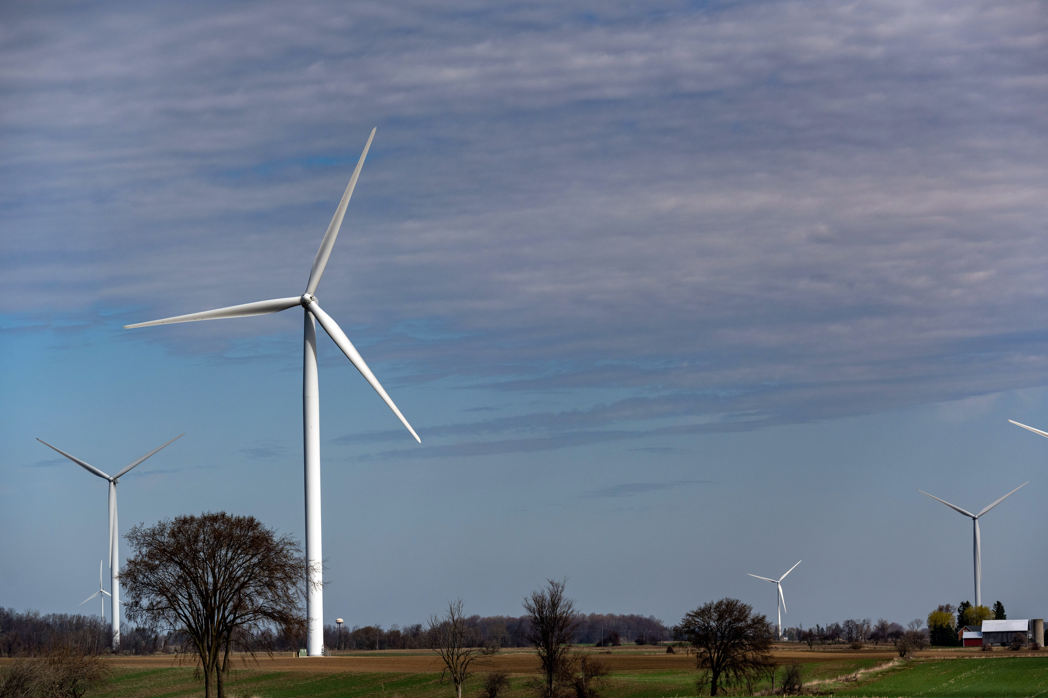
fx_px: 3551
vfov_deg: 11.2
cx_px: 524
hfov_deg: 16.8
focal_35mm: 122
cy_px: 349
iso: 200
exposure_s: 1/5000
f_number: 5
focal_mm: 122
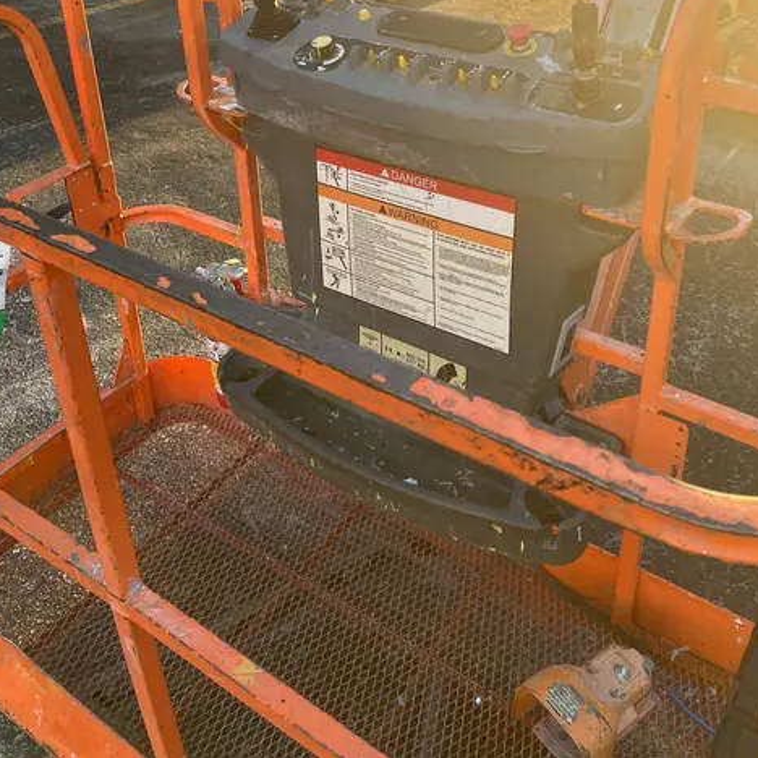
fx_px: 892
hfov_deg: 46.0
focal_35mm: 36
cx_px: 382
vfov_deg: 44.1
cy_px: 166
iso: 40
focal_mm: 5.1
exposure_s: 1/220
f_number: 1.6
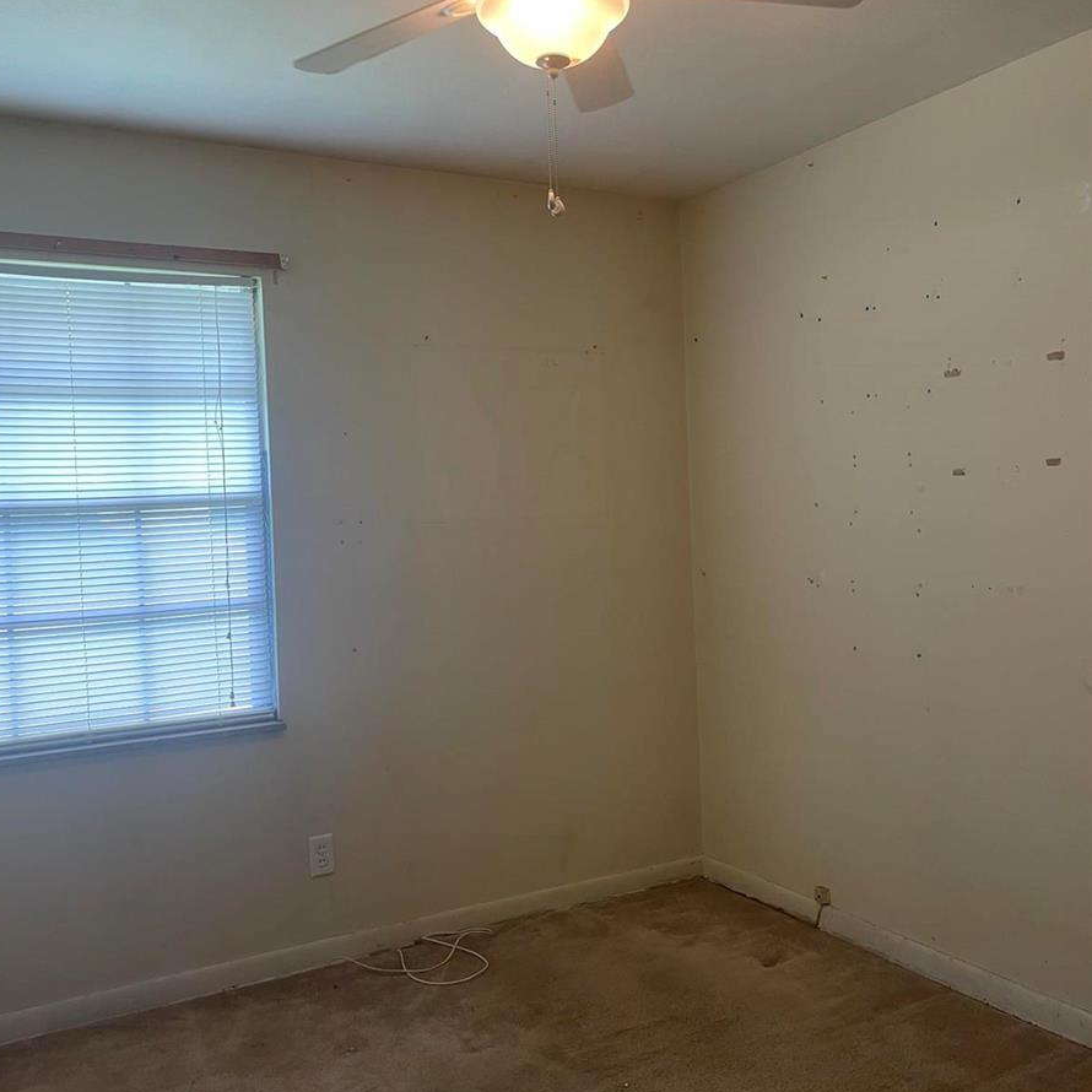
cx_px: 541
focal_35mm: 31
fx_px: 1106
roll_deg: +2.1
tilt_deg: +0.3
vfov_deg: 52.5
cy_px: 509
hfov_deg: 52.5
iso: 80
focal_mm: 5.1
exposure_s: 1/60
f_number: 1.6
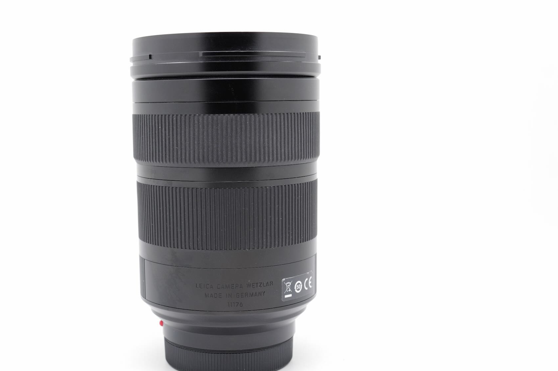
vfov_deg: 26.4
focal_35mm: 51
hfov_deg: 38.8
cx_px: 229
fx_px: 790
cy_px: 207
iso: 800
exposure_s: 1/60
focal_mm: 43
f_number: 9
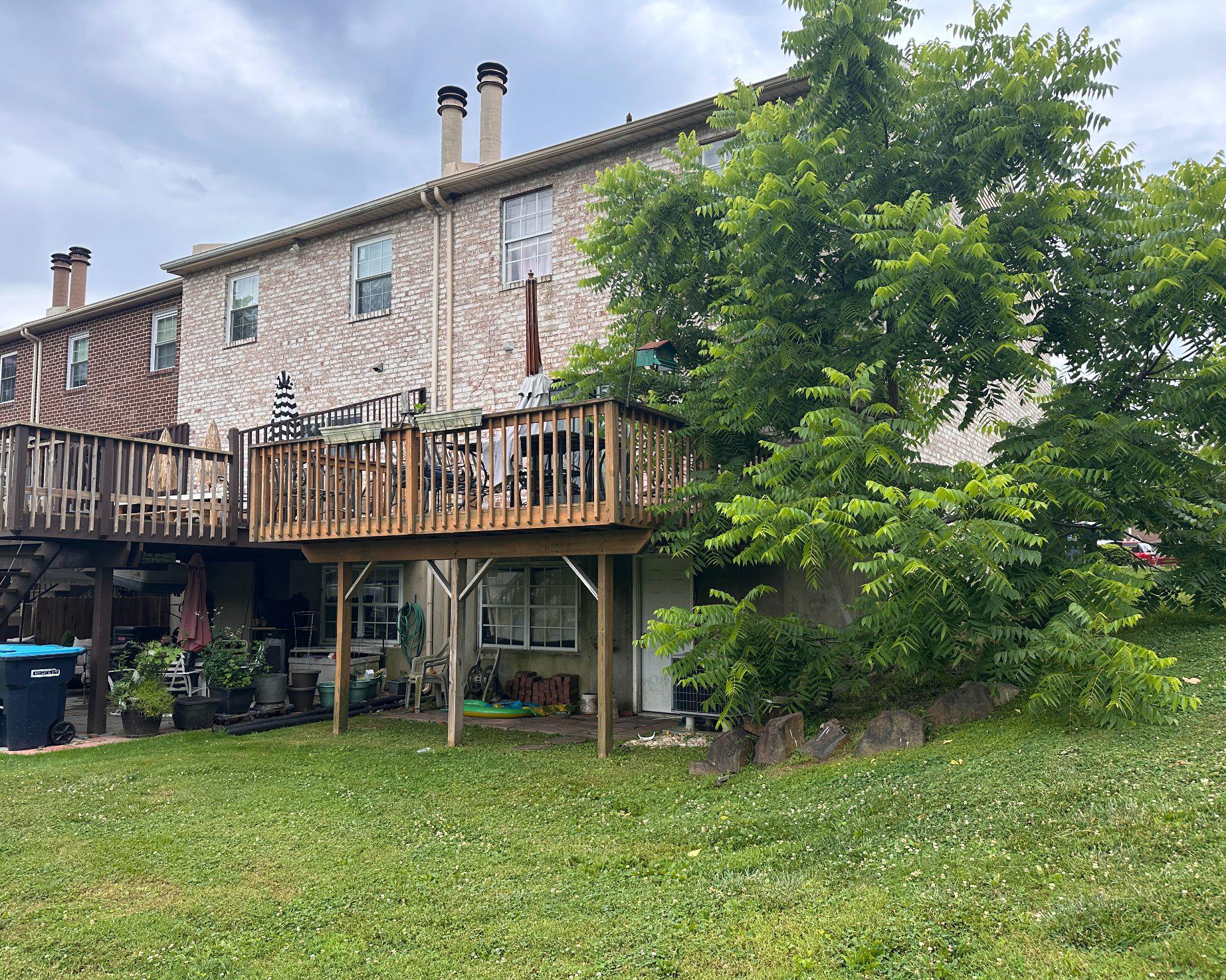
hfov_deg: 66.0
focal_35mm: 26
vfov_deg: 54.9
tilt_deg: +4.6
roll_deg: -0.4
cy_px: 497
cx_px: 603
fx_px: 943
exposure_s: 1/829
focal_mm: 6.86
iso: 80
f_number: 1.78
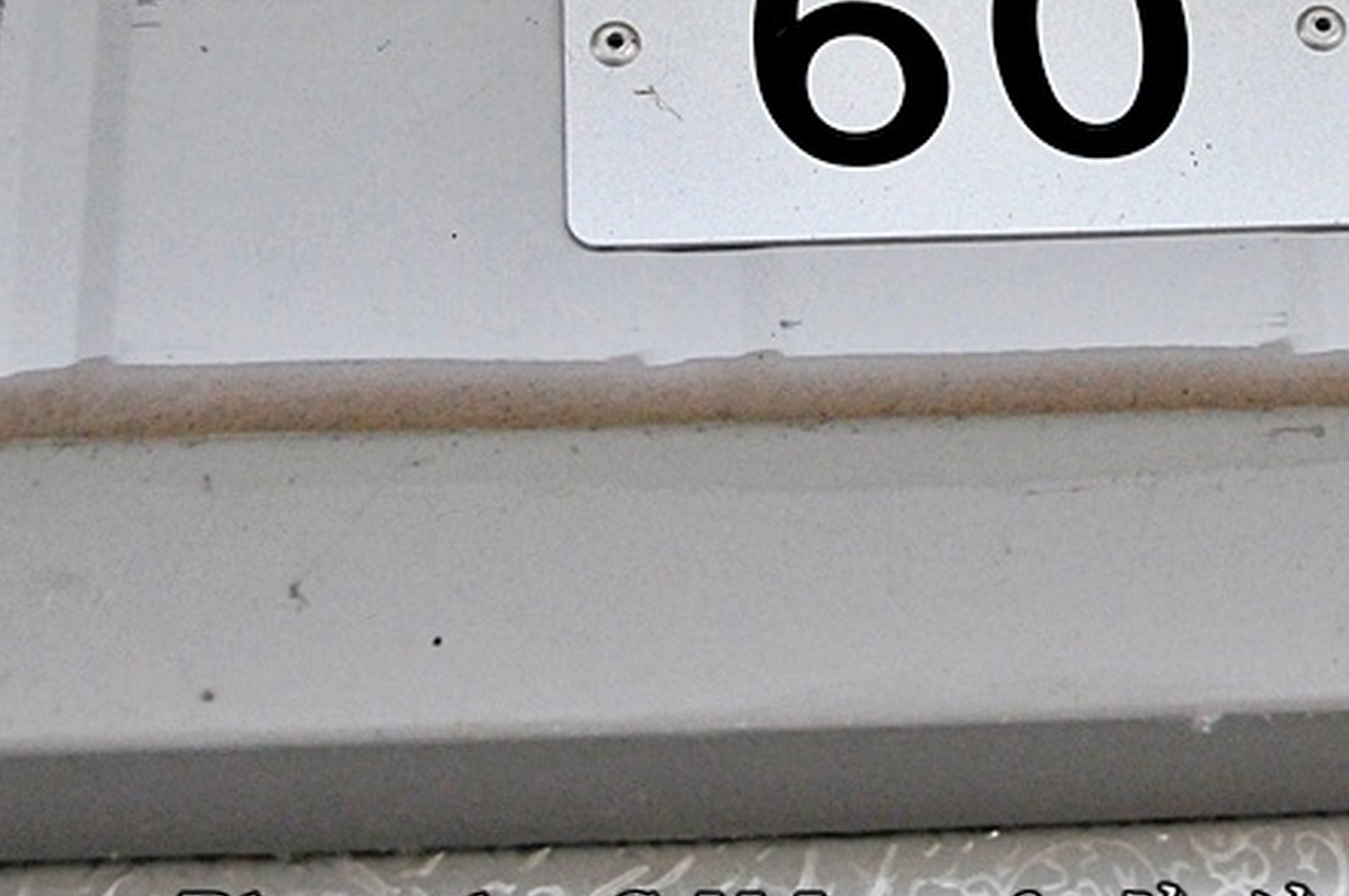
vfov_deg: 15.0
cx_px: 915
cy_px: 76
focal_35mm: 90
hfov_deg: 22.5
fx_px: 3369
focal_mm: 26
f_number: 3.8
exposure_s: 1/2500
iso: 1600
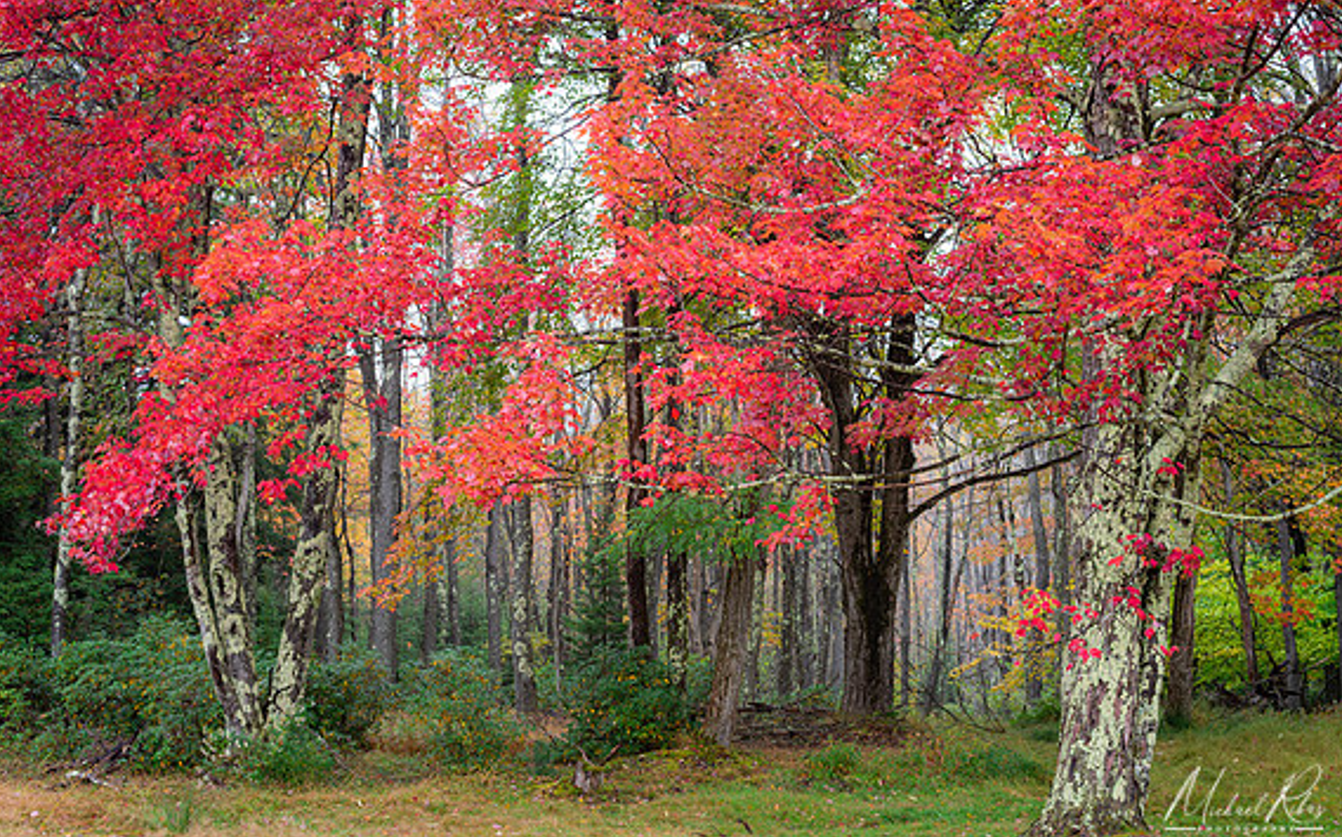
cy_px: 397
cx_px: 665
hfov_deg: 38.9
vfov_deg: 24.8
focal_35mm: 52
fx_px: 1901
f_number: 8
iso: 100
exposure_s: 1/6
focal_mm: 50
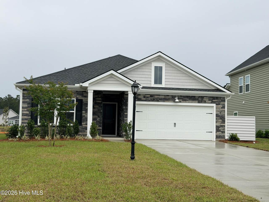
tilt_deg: +3.5
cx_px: 134
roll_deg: -0.5
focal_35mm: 48
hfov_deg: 39.7
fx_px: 373
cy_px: 101
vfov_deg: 30.3
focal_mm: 6.76
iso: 64
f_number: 1.78
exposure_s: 1/5208
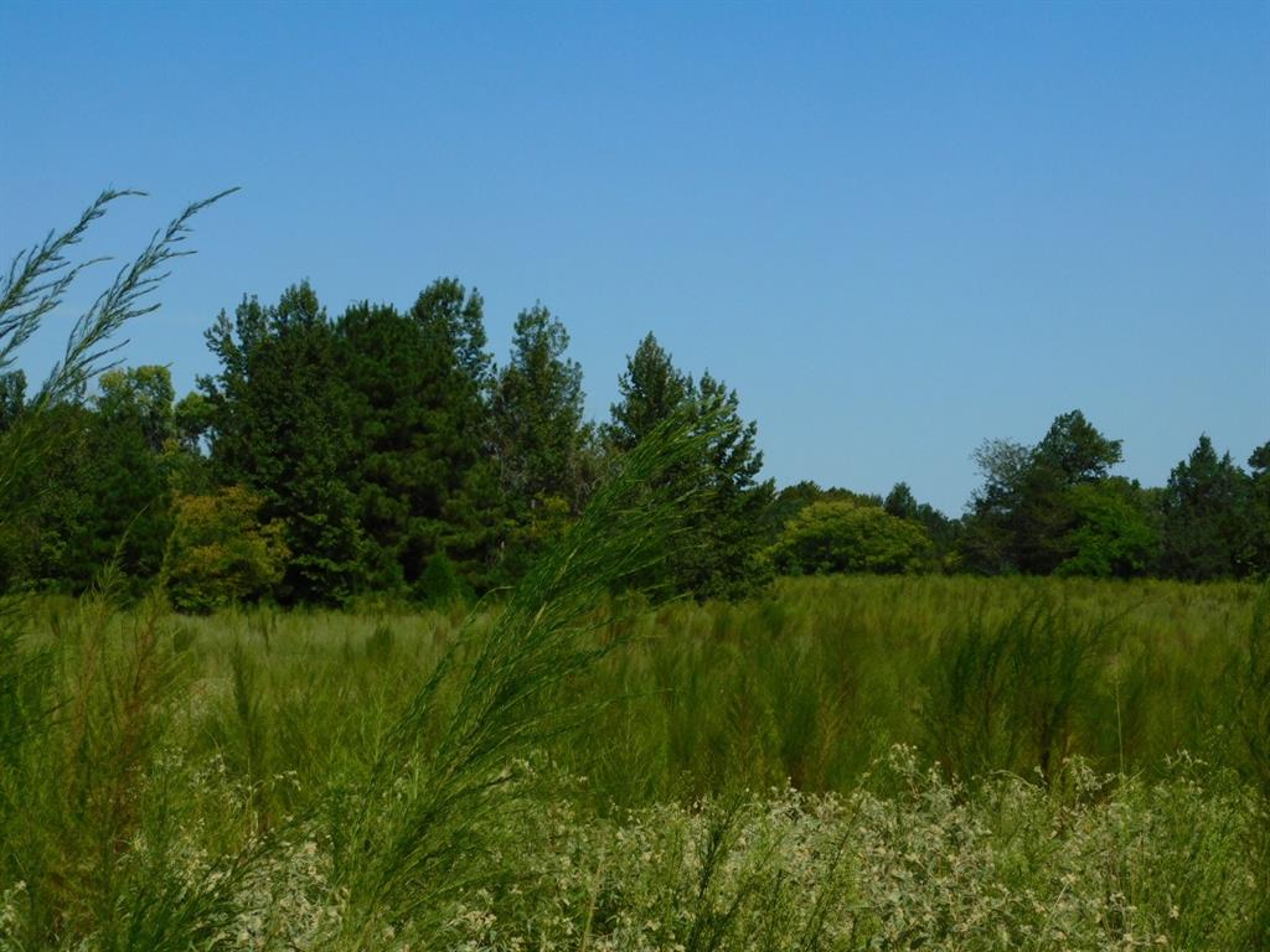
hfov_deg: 27.4
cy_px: 476
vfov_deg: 20.7
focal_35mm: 71
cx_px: 635
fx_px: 2605
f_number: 4.3
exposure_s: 1/1500
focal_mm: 12.6
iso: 125
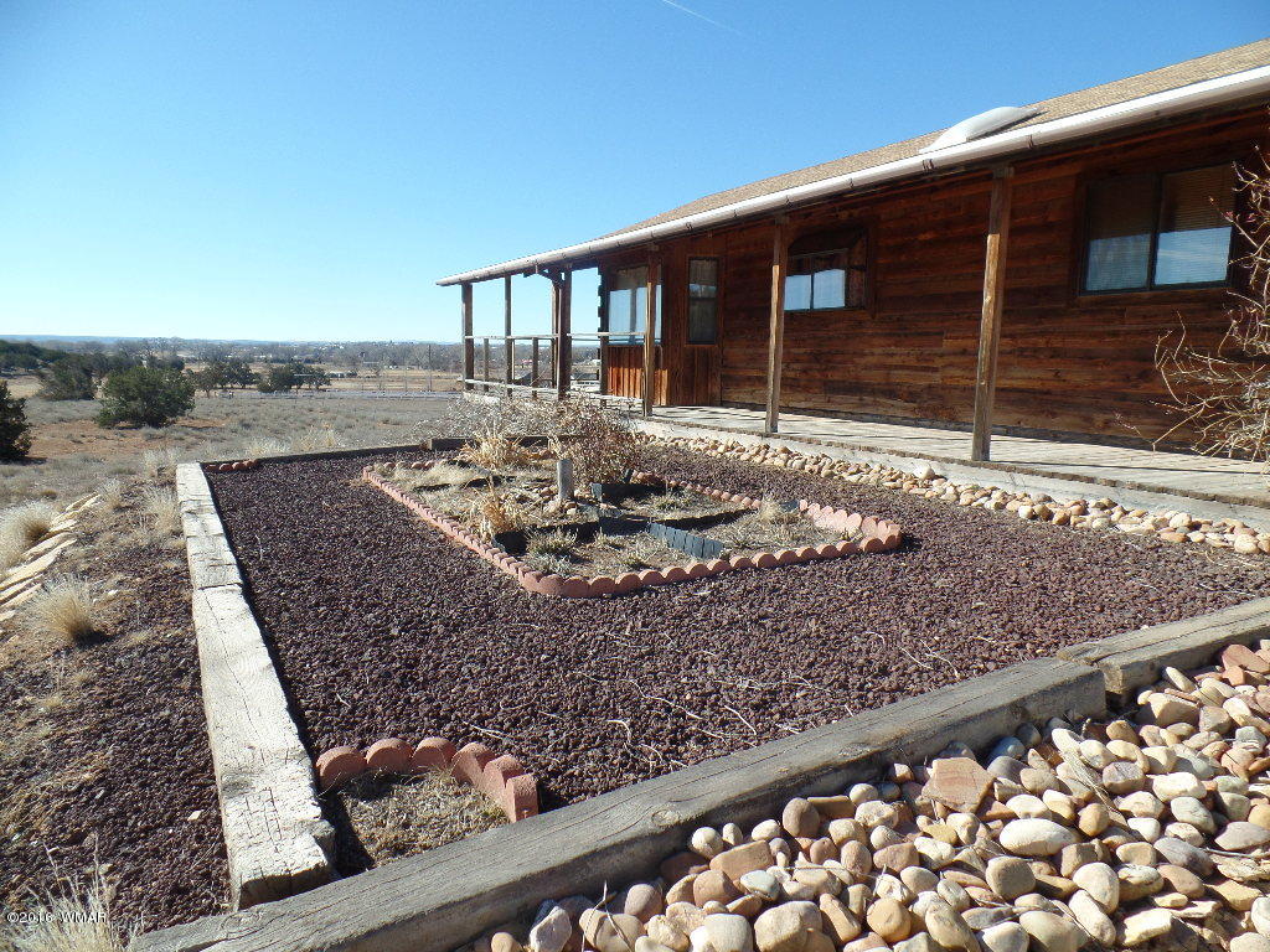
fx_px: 844
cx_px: 635
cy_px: 476
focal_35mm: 23
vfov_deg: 58.9
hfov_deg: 73.9
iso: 80
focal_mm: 4.1
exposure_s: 1/500
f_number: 3.5
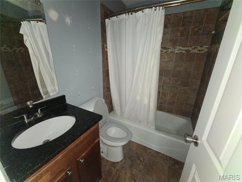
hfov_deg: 106.2
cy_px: 91
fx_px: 91
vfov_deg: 89.9
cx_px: 121
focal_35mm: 13
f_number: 2.2
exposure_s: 1/30
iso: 400
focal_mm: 2.2
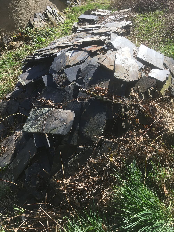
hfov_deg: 48.2
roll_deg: -0.6
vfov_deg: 61.7
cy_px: 116
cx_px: 87
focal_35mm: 29
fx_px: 194
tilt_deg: -41.6
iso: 25
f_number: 2.2
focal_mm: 4.15
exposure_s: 1/712
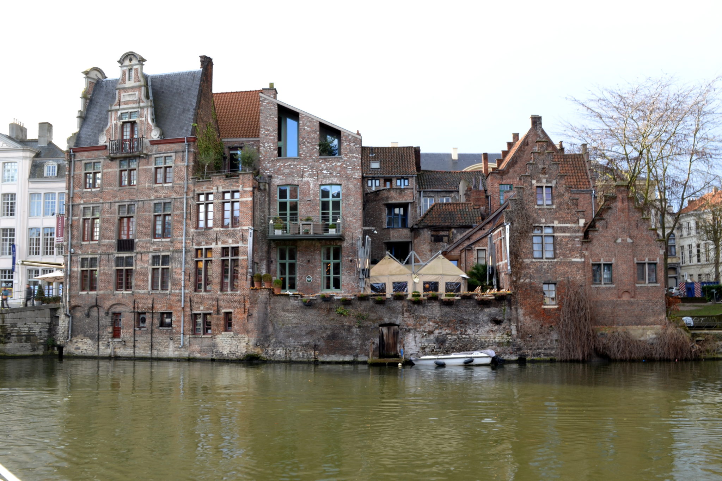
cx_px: 361
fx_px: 722
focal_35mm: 36
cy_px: 240
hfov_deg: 53.1
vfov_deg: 36.9
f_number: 13
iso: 200
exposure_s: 1/10
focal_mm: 24
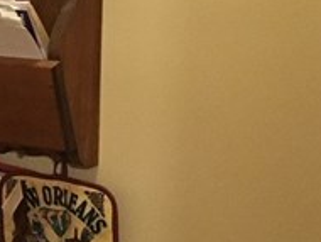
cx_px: -465
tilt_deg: -9.1
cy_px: 98
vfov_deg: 9.5
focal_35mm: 156
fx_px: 1448
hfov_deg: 10.7
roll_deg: +1.7
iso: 200
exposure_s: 1/15
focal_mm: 4.15
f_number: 2.2
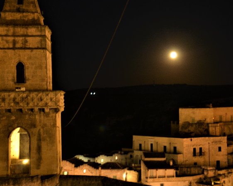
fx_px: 524
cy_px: 91
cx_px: 139
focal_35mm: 76
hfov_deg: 25.0
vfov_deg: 20.2
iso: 800
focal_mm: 38
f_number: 4.5
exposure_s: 2
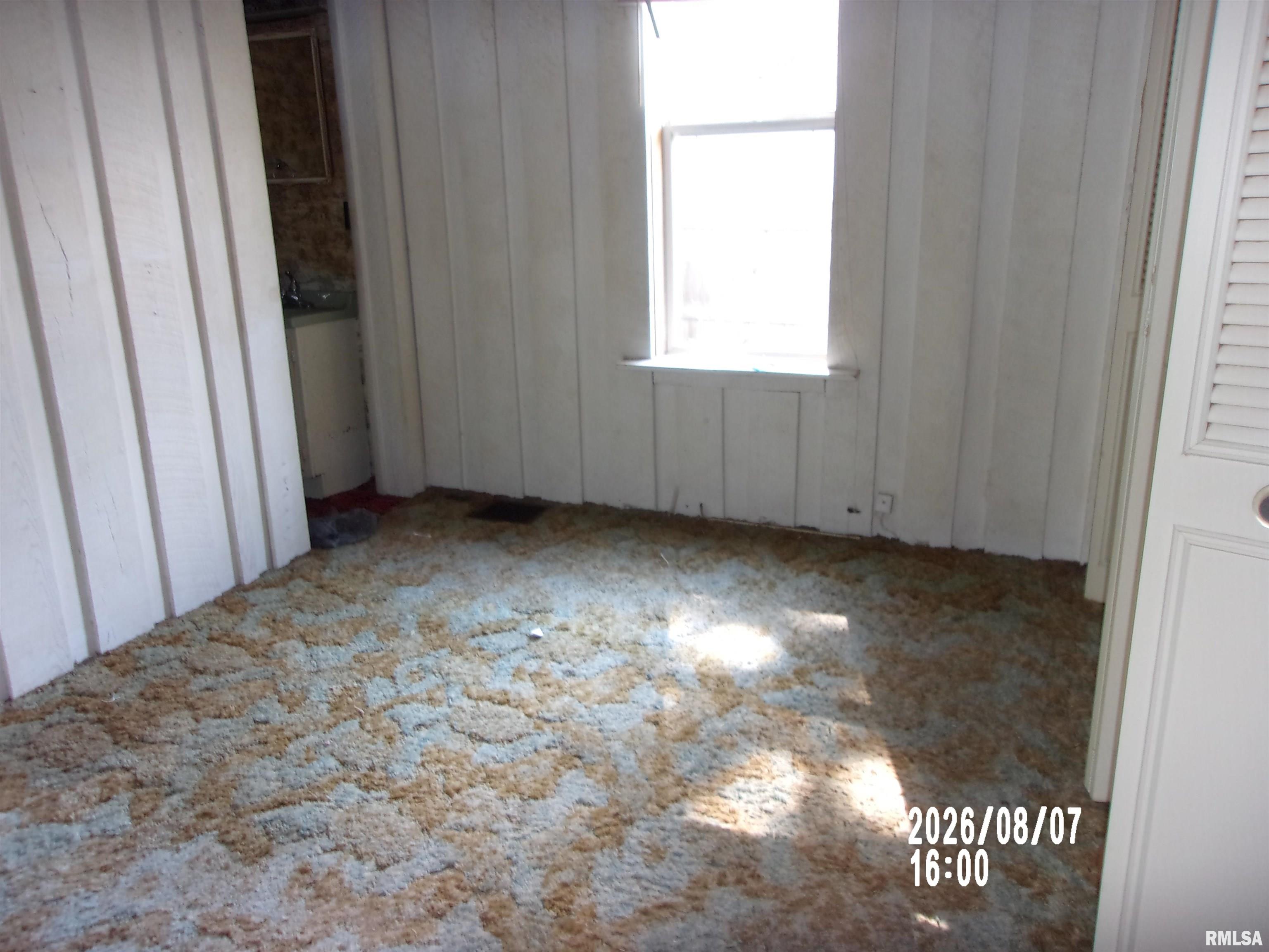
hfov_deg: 65.3
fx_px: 990
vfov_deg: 51.4
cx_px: 634
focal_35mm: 27
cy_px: 476
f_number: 3
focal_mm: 4.9
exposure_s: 1/34
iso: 200
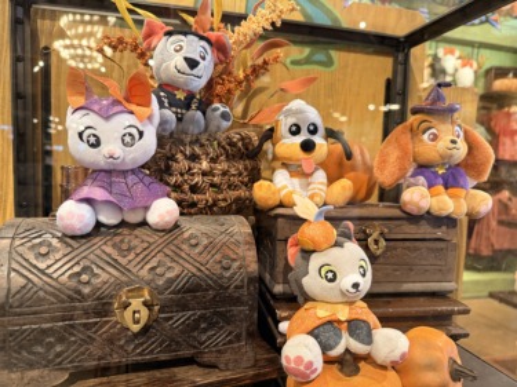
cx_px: 258
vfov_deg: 56.8
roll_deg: -2.4
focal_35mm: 24
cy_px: 194
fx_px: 358
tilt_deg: -4.1
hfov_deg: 71.6
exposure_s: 1/60
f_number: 1.78
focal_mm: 6.76
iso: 320
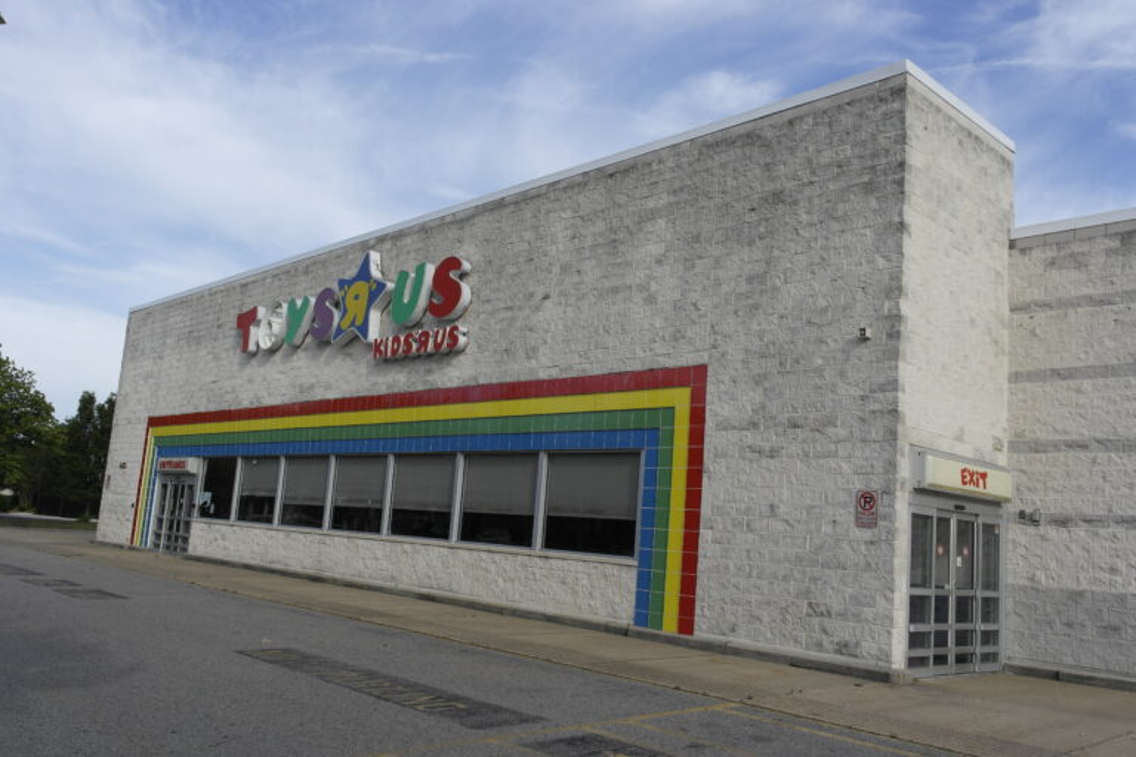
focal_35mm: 30
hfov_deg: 61.9
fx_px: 947
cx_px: 568
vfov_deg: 43.6
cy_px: 378
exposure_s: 1/320
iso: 100
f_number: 6.3
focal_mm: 20
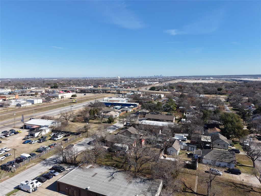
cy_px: 98
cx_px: 130
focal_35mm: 24
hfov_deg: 71.6
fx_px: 181
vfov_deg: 56.8
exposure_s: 1/3200
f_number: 1.8
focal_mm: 8.67
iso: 140
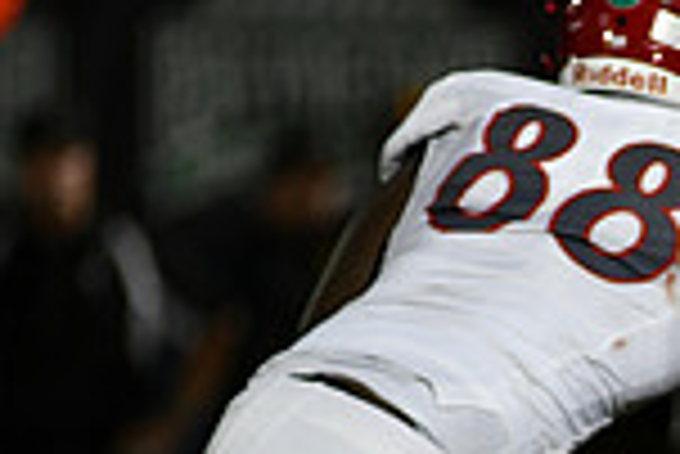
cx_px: 1036
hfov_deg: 1.8
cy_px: 650
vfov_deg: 1.2
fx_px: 21799
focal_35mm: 1153
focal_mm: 300
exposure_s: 1/1000
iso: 1800
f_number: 2.8
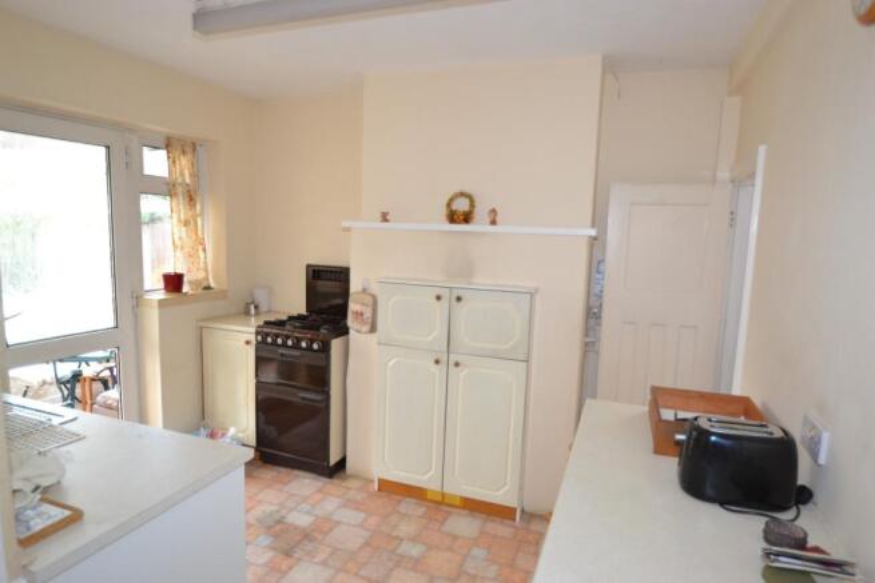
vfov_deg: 63.2
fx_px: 474
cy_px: 292
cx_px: 438
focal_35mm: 20
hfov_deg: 85.4
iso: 800
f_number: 3.8
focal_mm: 13
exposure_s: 1/60
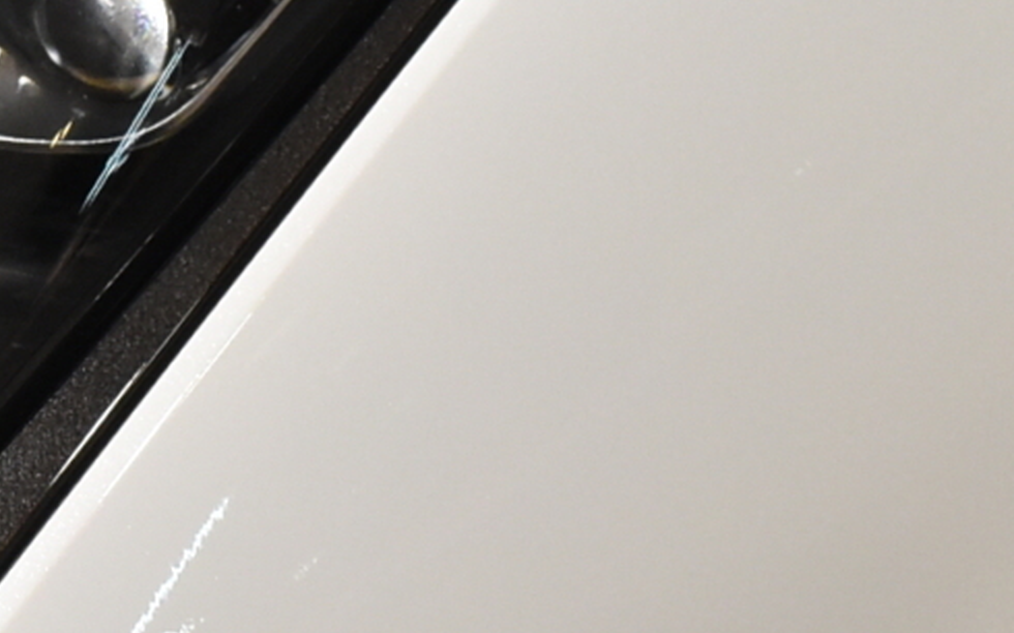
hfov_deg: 8.6
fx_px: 6631
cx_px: -223
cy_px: 514
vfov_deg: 5.5
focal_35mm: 240
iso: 1250
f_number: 8
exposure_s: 1/50
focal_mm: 30
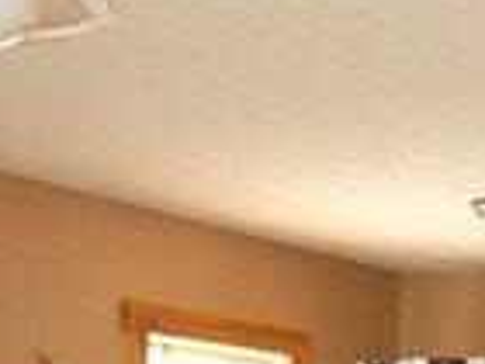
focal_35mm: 160
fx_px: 2242
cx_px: 662
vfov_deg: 8.6
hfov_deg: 11.9
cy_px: 790
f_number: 2.8
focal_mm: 5.2
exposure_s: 1/30
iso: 320
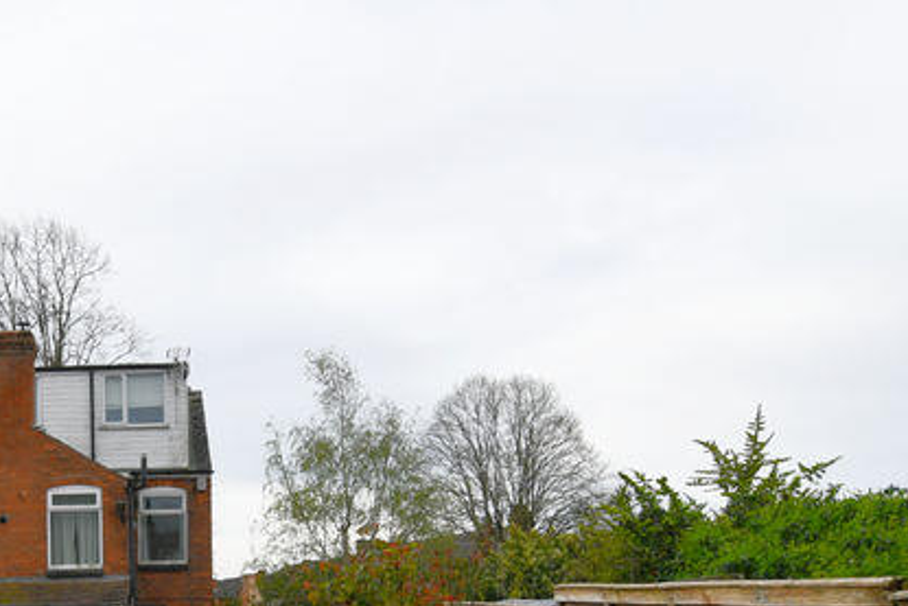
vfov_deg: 33.3
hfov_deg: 48.3
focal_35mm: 37
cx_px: 155
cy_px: 587
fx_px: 933
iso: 100
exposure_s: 1/250
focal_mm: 10
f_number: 8
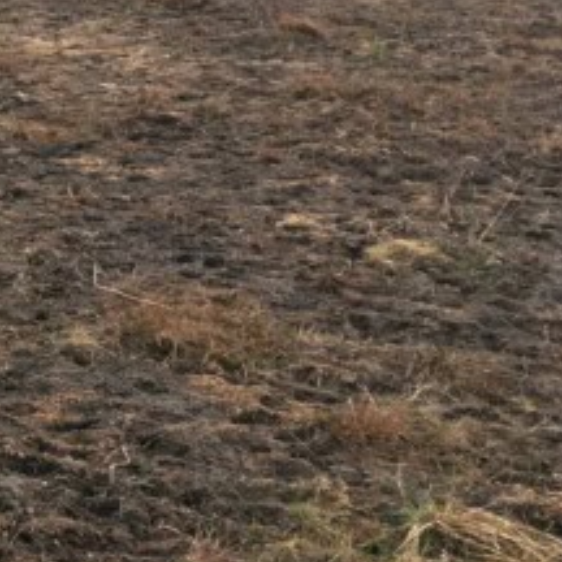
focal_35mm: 91
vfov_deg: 19.1
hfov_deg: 16.6
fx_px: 1671
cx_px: -377
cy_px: 304
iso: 32
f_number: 2.2
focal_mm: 4.2
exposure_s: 1/33
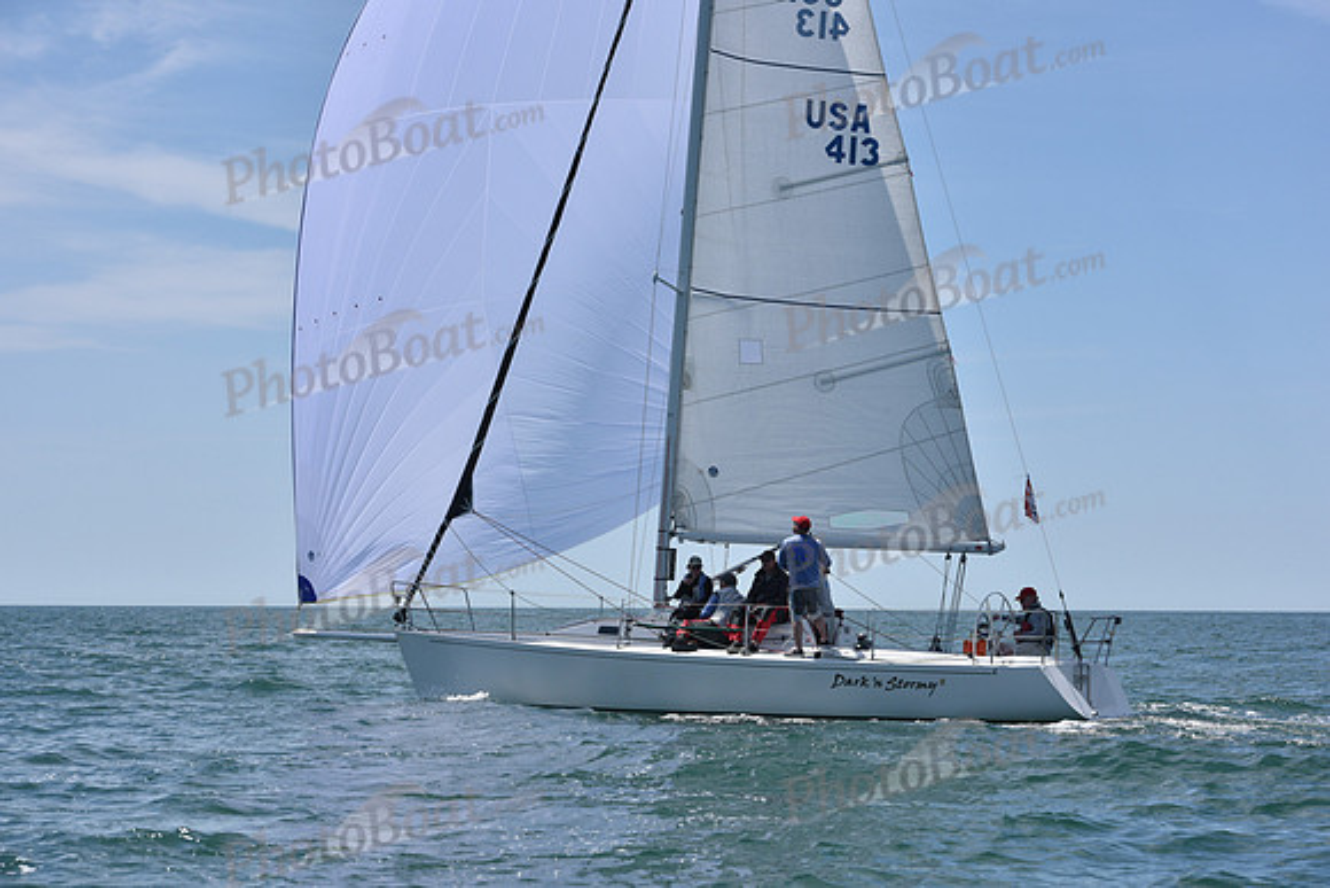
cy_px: 444
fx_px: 2882
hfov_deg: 26.0
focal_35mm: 78
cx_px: 665
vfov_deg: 17.5
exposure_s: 1/800
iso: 400
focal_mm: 78
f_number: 9
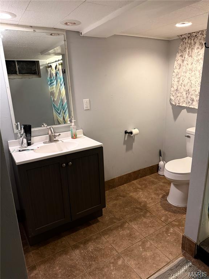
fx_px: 193
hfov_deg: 56.8
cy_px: 140
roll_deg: +1.9
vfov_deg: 71.6
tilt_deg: -16.3
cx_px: 104
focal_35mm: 24
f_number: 1.78
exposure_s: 1/60
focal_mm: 6.76
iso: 500
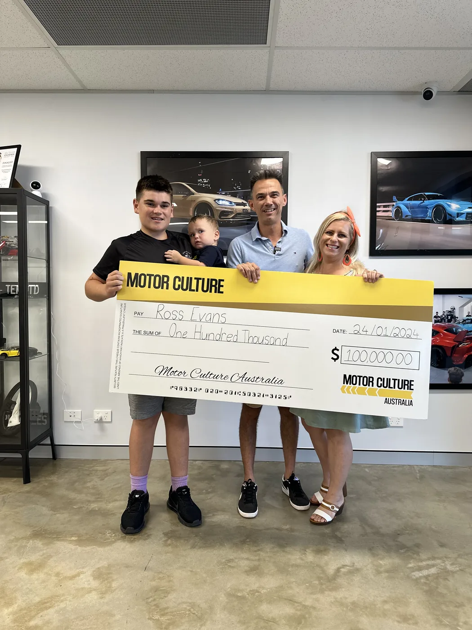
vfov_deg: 71.6
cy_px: 315
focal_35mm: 24
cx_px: 236
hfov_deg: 56.8
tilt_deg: -4.2
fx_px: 436
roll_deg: -1.2
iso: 160
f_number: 1.78
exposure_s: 1/100
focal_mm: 6.86
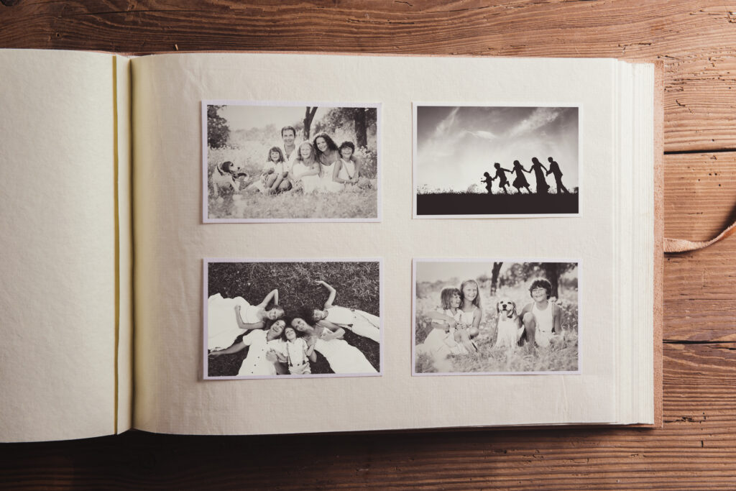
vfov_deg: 19.5
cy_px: 246
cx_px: 368
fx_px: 1431
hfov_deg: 28.8
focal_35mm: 70
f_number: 14
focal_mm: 70
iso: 100
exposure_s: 1/160
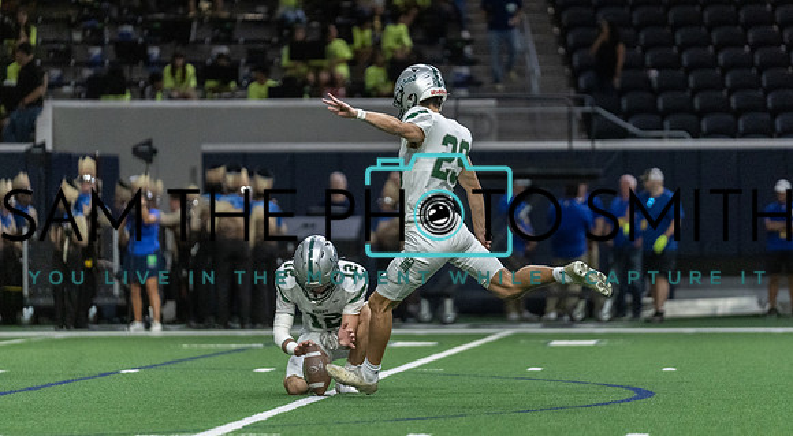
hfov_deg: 9.1
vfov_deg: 5.0
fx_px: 4963
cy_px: 212
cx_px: 411
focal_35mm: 237
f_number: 2.8
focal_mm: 200
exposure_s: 1/1250
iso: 5000
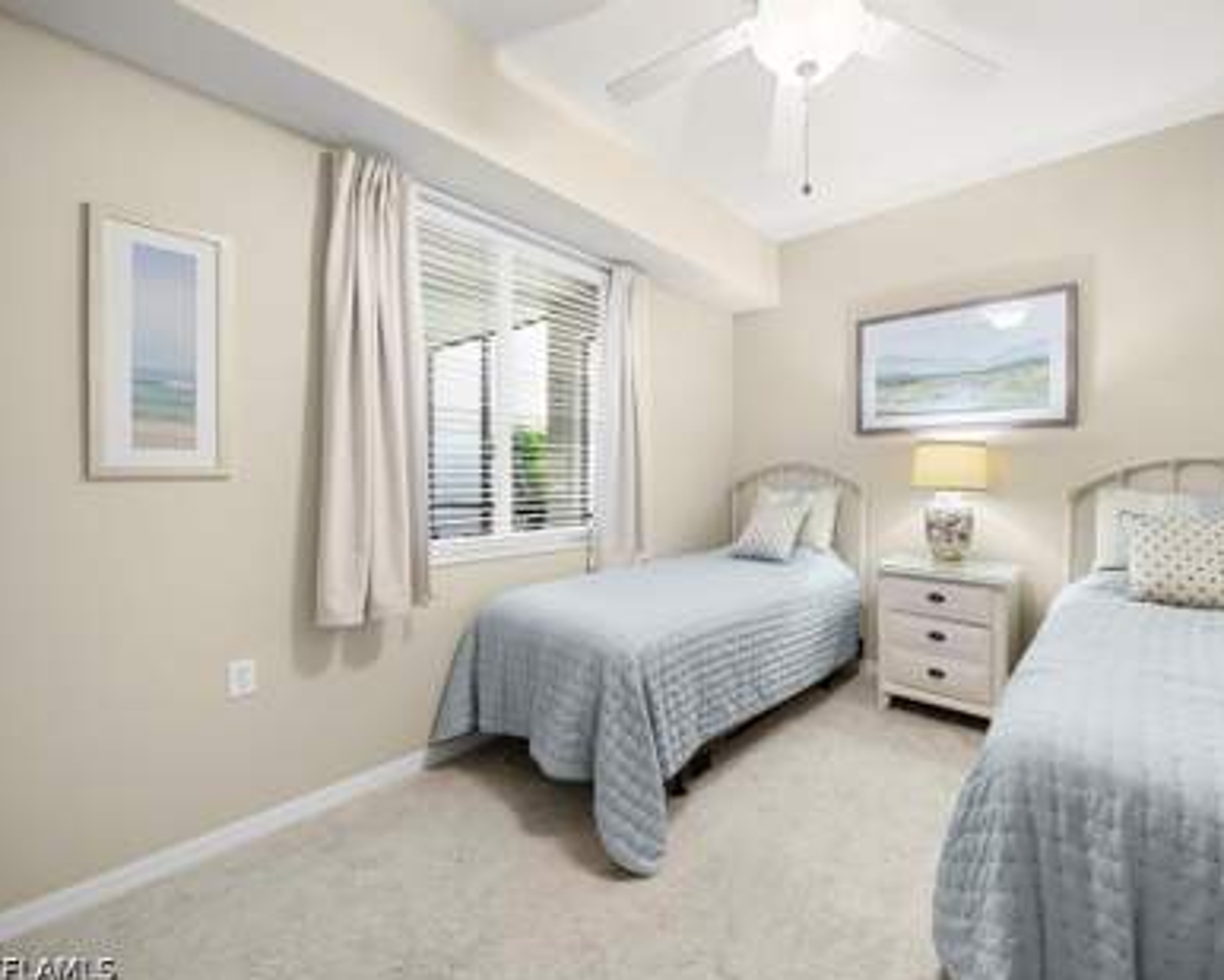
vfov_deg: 88.0
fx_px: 507
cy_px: 482
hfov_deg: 99.9
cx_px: 707
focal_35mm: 14
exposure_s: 1/2.5
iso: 2000
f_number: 11
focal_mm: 12
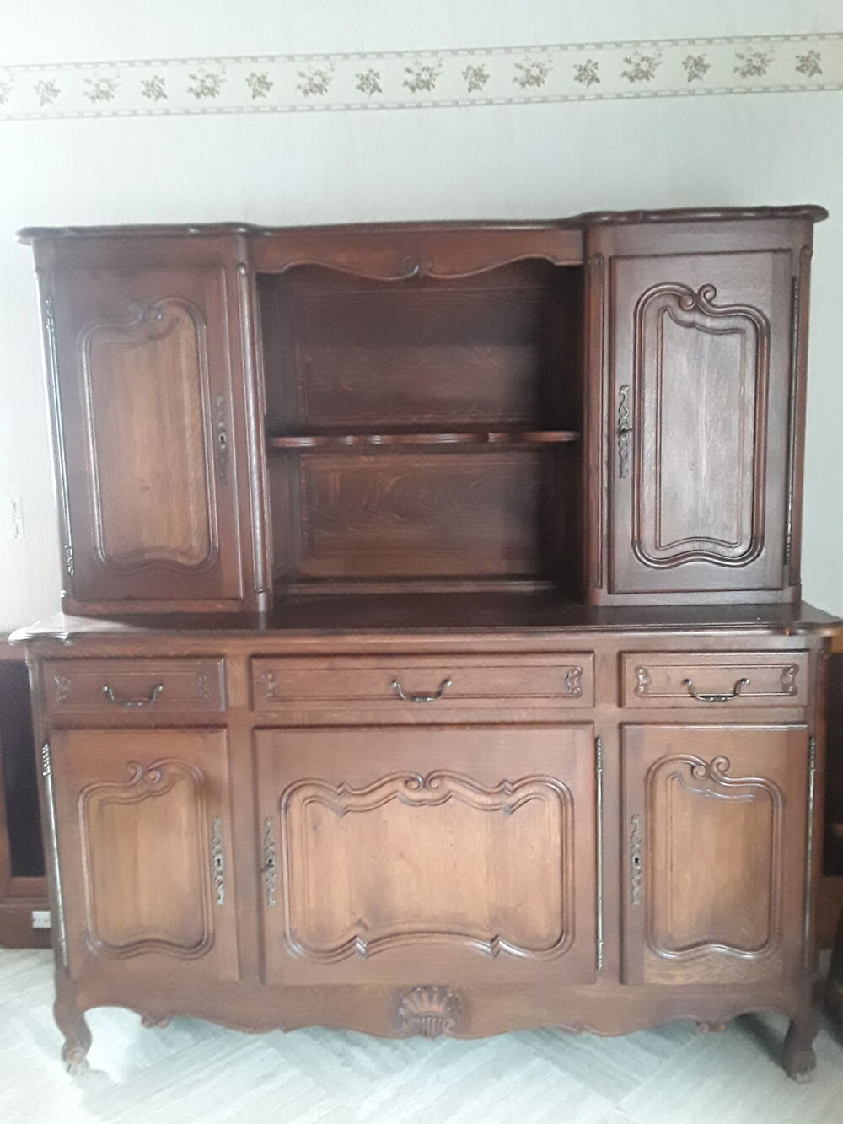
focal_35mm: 27
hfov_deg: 51.4
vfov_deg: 65.3
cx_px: 422
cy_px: 562
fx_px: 877
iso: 400
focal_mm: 2.91
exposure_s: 1/17
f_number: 1.9
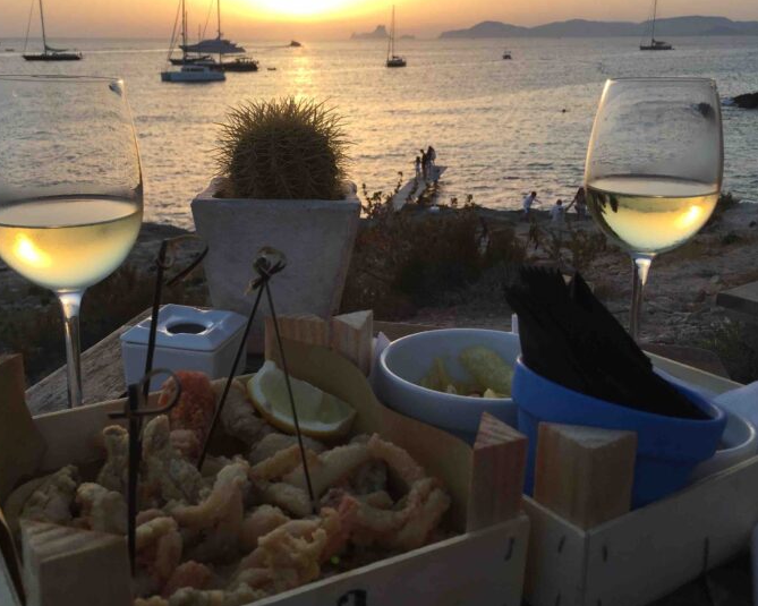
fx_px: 808
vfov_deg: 41.1
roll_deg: +0.6
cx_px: 340
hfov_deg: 50.2
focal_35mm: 36
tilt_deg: -15.3
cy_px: 284
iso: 32
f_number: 2.2
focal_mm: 4.15
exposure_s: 1/557
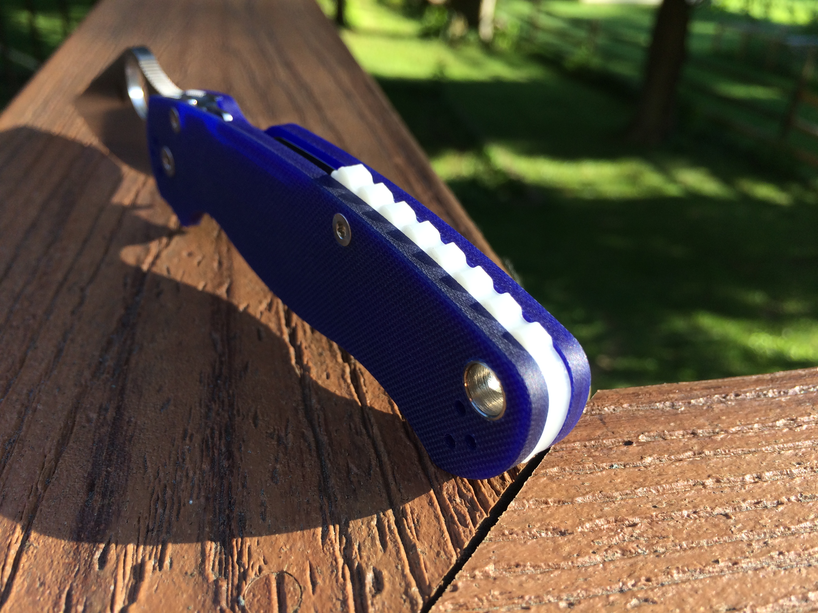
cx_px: 409
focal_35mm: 29
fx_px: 685
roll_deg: -2.9
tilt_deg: -31.5
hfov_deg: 61.7
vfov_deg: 48.2
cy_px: 306
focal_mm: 4.15
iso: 32
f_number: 2.2
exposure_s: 1/283
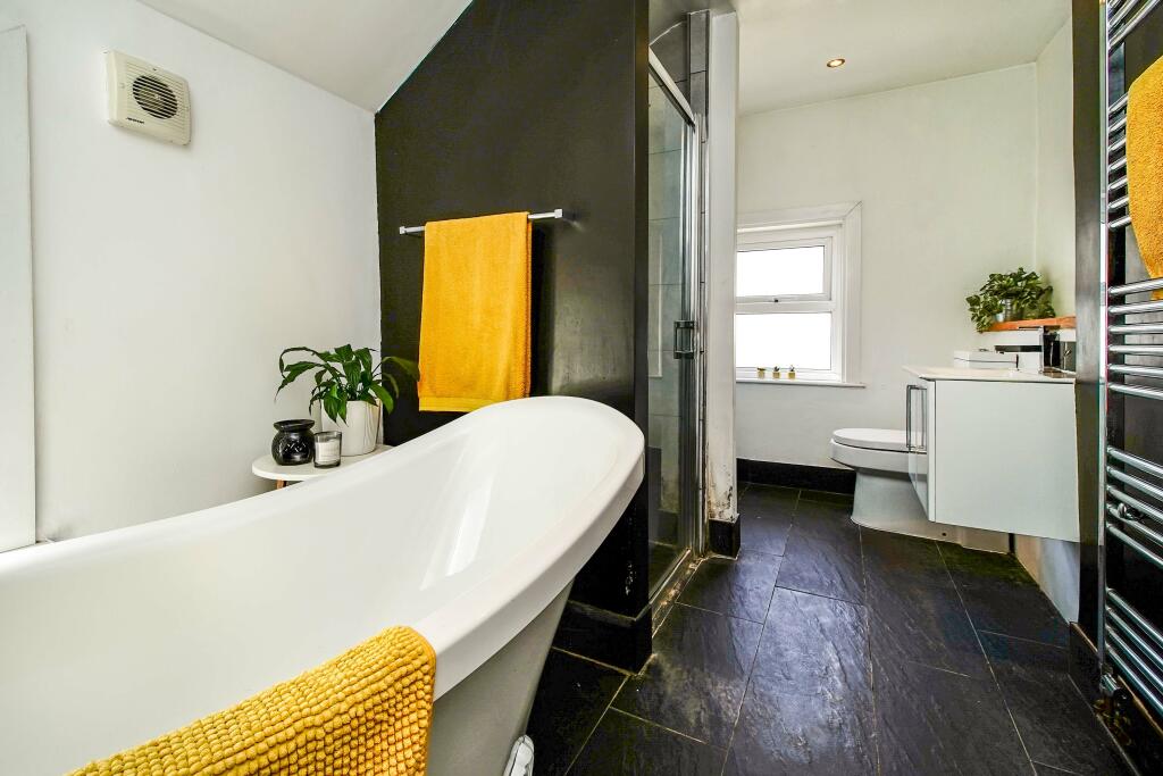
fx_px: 485
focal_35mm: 15
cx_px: 582
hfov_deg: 100.4
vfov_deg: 77.3
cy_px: 388
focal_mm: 10
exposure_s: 1/60
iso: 400
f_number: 10
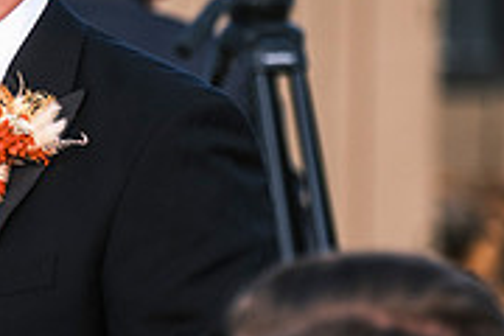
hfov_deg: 3.4
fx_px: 8385
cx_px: 42
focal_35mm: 599
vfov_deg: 2.3
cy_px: 77
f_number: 2.8
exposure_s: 1/1000
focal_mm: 124.3
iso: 400
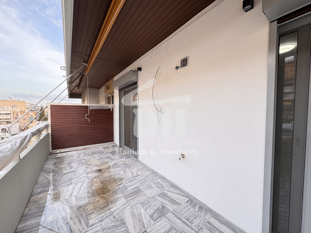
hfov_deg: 102.1
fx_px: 126
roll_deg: +0.3
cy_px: 116
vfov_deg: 85.7
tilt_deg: -1.2
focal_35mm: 14
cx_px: 156
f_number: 2.2
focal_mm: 2.22
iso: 100
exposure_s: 1/99
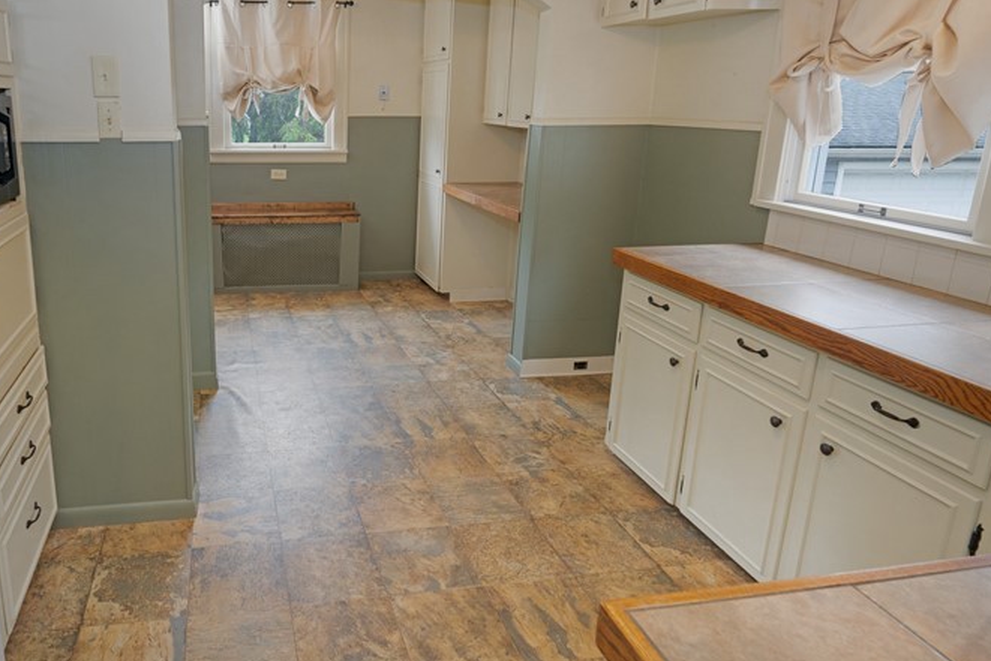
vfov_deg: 54.6
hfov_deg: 73.2
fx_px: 633
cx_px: 312
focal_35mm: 23
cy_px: 253
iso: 200
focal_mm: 14
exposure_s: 1/80
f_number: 6.3
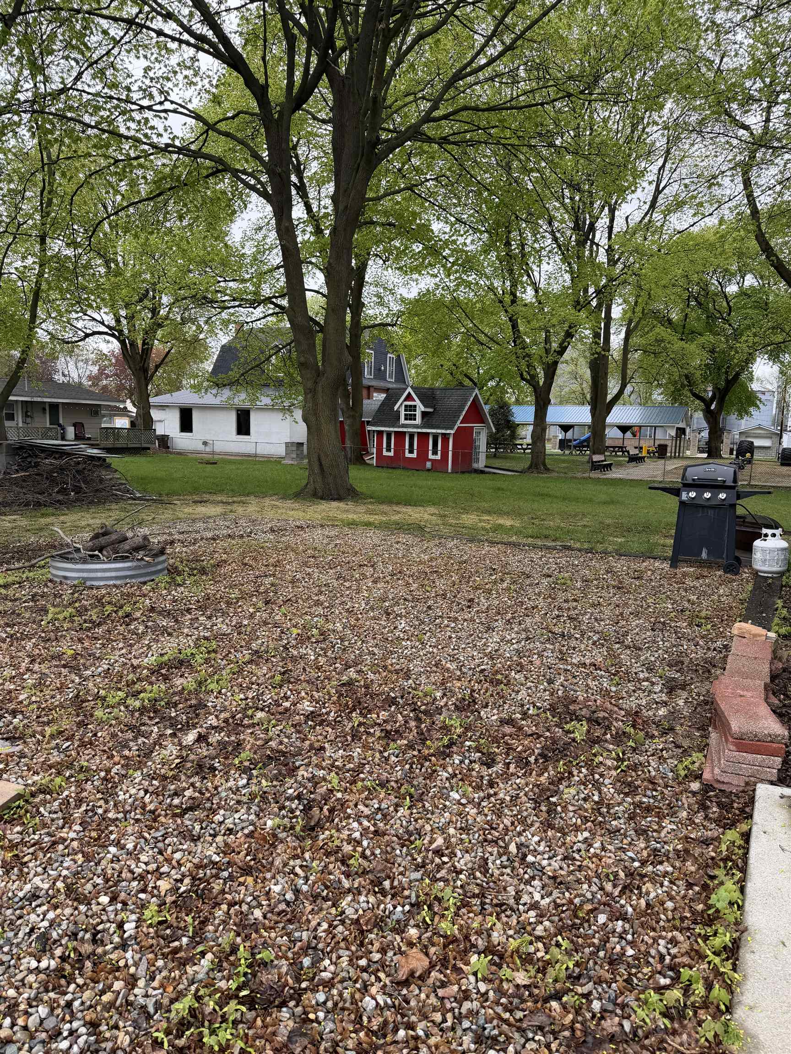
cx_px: 396
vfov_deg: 71.6
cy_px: 527
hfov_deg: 56.8
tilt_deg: -8.2
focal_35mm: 24
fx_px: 731
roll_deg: -1.7
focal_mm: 6.76
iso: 80
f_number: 1.78
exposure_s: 1/796
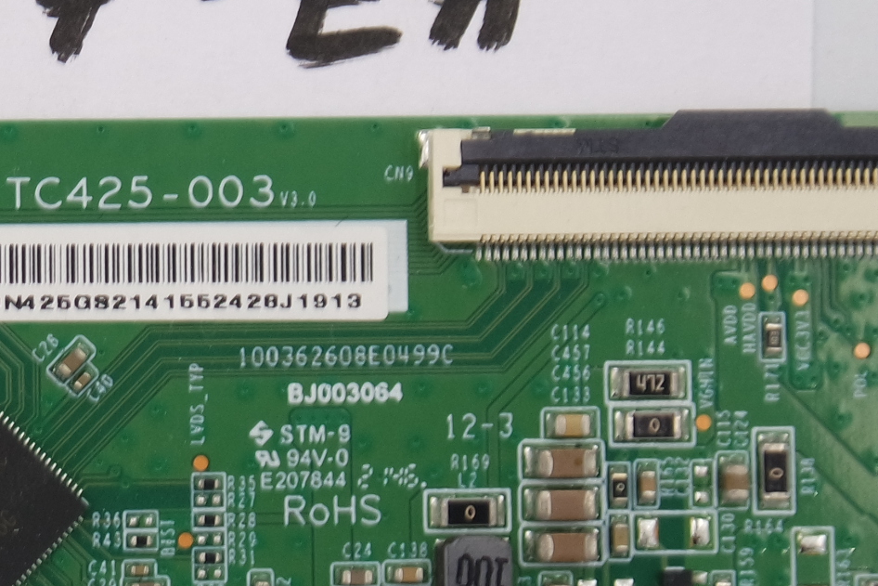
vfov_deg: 9.1
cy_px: 90
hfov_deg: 13.4
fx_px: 3683
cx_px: 15
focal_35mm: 151
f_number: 4.5
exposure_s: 1/125
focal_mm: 18
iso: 160
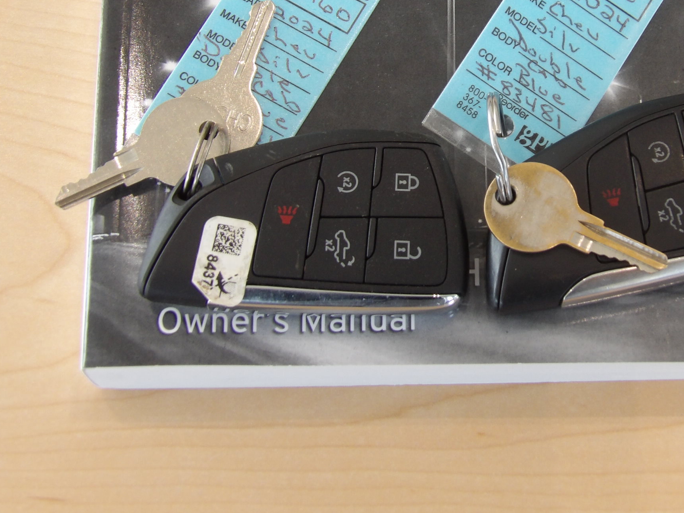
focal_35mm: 93
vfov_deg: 15.8
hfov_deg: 20.9
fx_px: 1838
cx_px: 502
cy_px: 139
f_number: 4
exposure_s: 1/33
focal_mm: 11.1
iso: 140
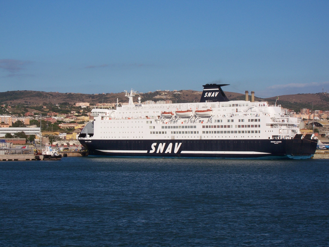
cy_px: 124
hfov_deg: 19.3
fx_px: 969
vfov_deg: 14.5
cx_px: 164
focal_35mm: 102
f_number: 8
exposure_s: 1/500
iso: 80
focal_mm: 17.5
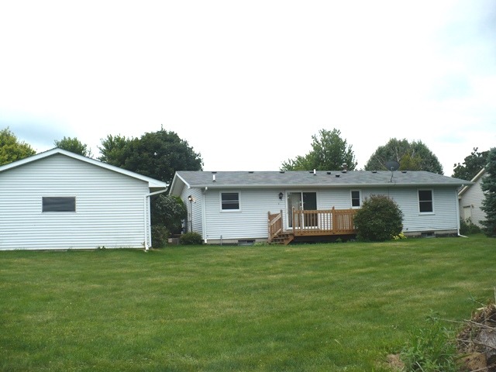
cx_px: 248
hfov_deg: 50.1
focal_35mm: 37
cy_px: 186
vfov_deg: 38.7
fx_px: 530
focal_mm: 6.1
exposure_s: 1/640
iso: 100
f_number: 2.8
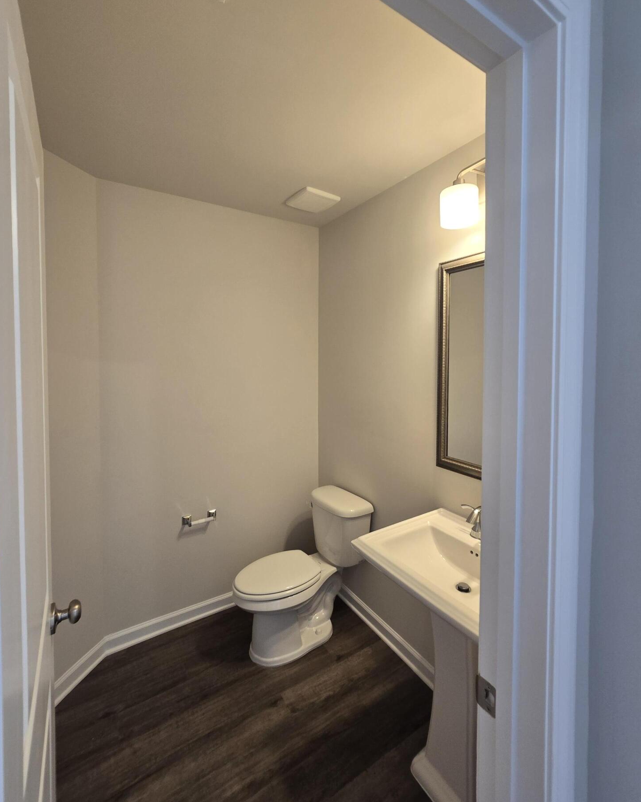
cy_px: 369
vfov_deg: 100.5
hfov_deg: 88.0
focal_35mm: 14
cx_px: 328
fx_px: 332
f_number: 2.2
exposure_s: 1/60
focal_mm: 2.2
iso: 125
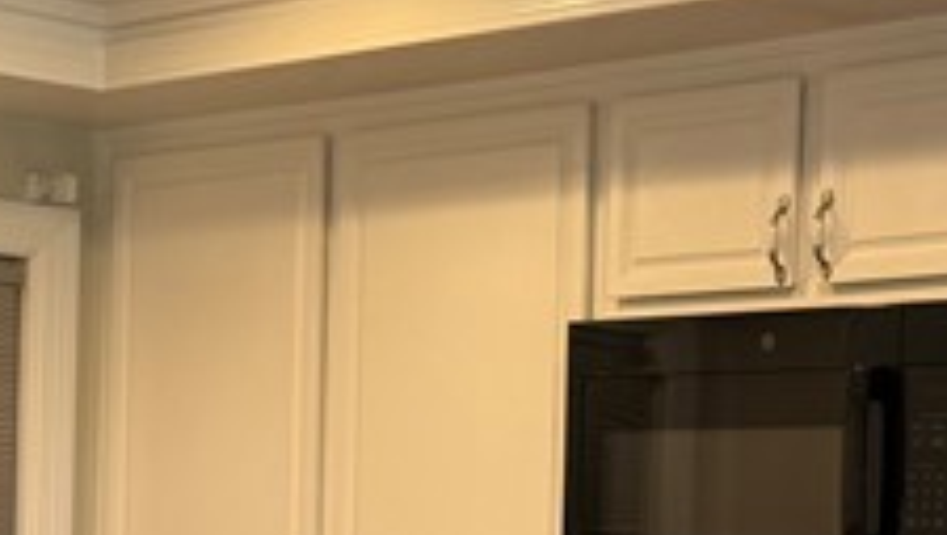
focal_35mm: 119
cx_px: 408
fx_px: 2991
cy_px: 564
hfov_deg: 18.0
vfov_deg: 10.1
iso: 160
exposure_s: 1/120
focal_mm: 6.76
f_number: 1.78
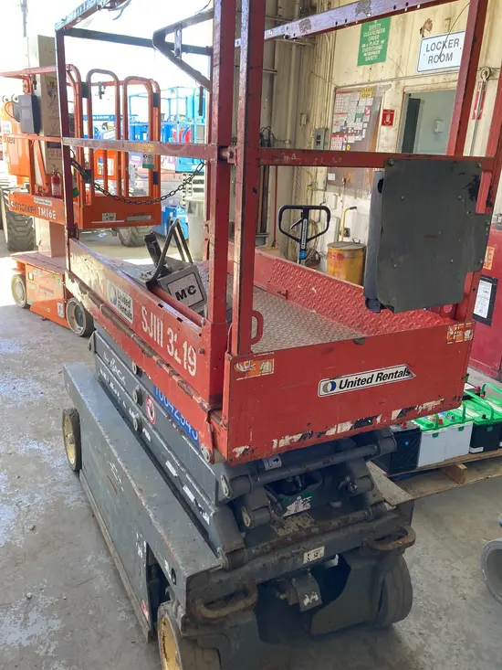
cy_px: 335
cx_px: 251
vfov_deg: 63.4
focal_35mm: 28
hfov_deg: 49.8
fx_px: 541
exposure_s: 1/121
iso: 80
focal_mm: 3.99
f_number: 1.8
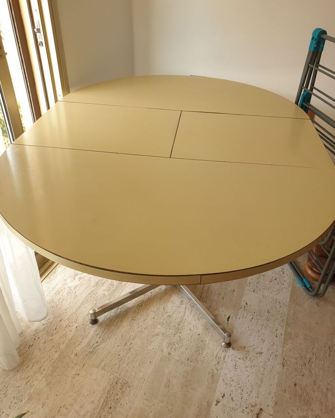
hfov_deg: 51.5
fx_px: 347
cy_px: 205
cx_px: 173
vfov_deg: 62.2
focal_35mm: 28
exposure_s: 1/100
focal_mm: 4.3
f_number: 2.4
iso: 50
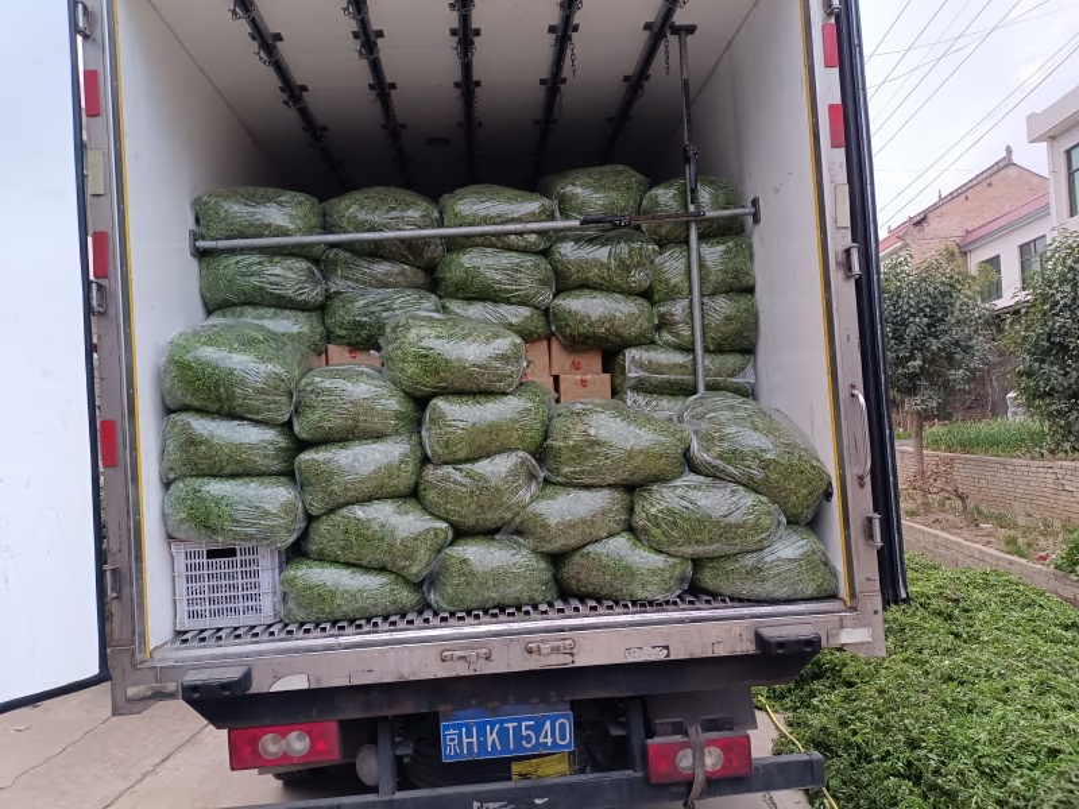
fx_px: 779
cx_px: 540
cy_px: 404
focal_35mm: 25
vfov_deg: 54.9
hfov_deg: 69.4
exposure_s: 1/50
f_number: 1.79
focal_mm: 4.71
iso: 987
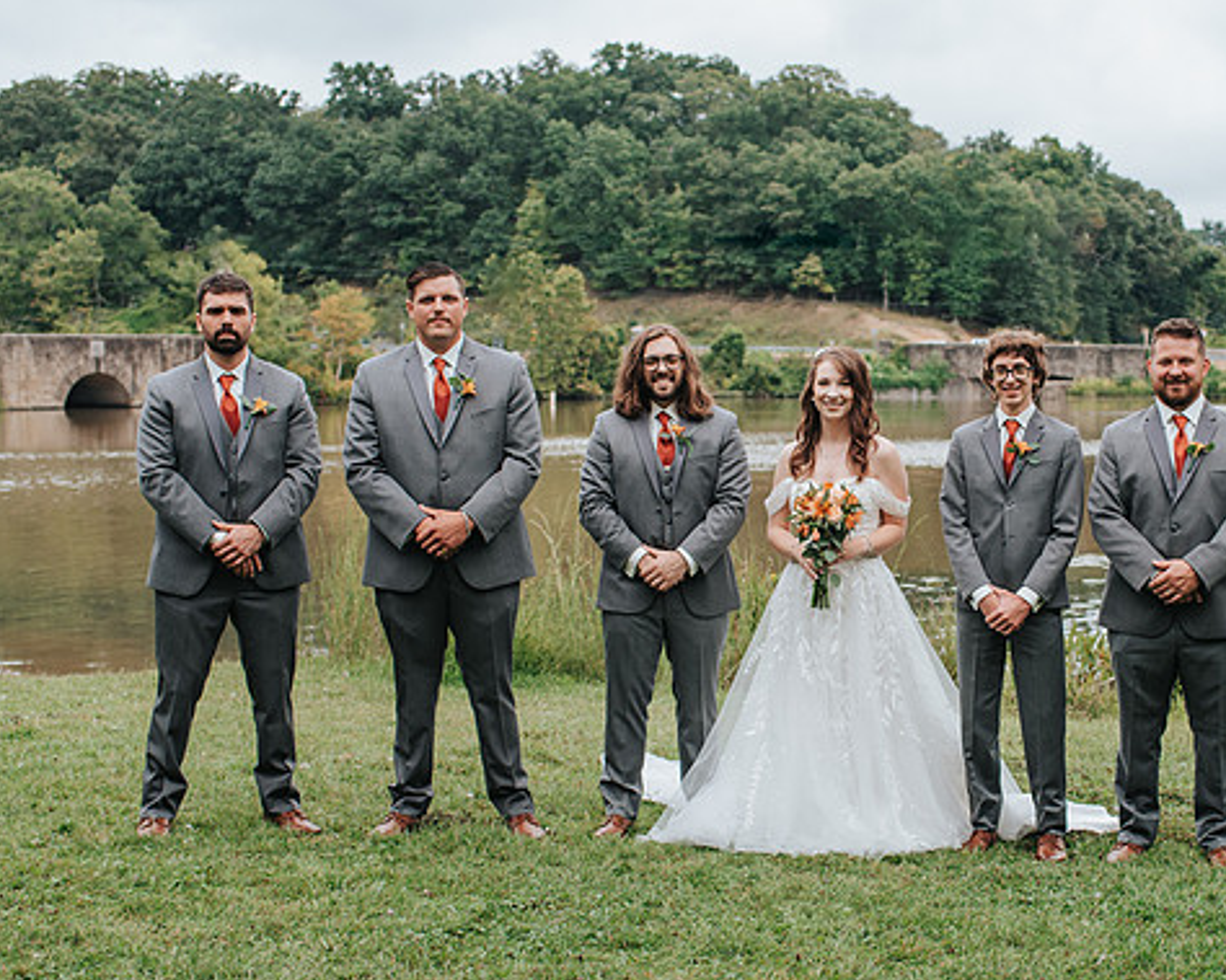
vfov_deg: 26.2
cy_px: 595
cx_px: 844
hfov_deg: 32.1
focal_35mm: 58
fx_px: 2104
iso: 100
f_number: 3.2
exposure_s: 1/640
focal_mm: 35
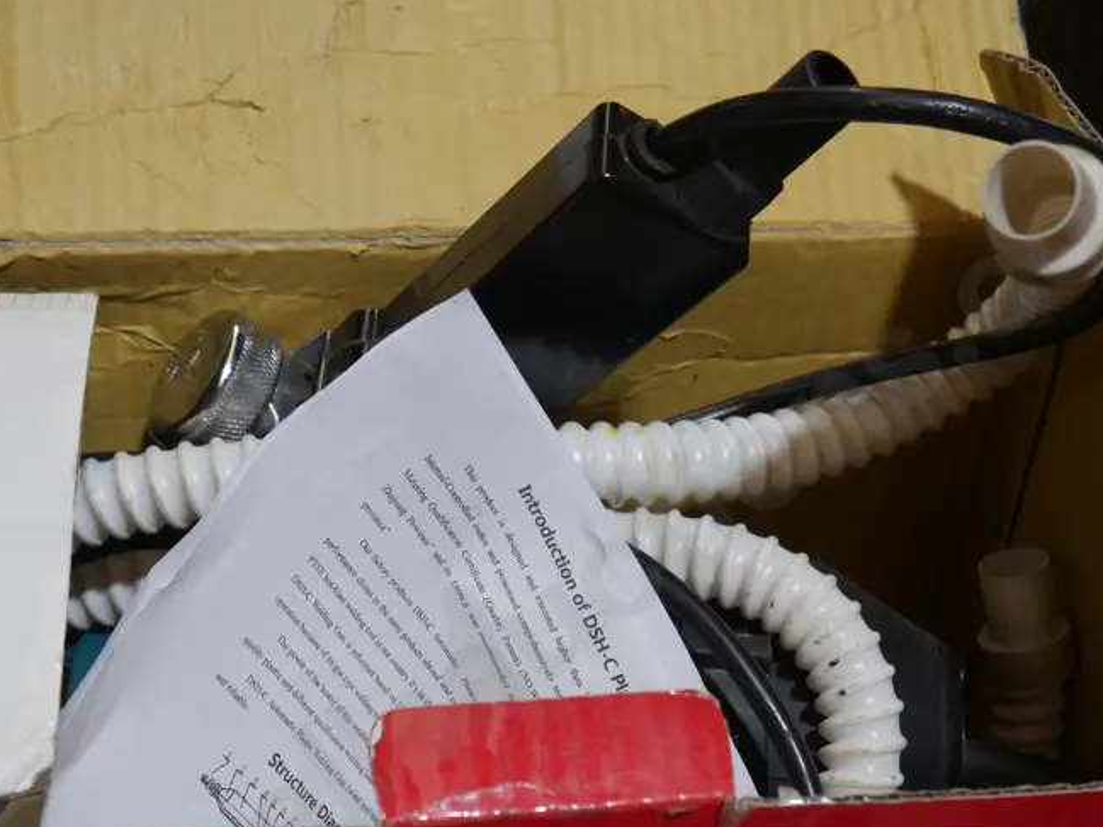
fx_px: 1912
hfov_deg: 32.2
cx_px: 563
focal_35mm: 60
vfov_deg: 24.2
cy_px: 621
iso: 200
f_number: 4.1
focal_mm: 19
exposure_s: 1/80
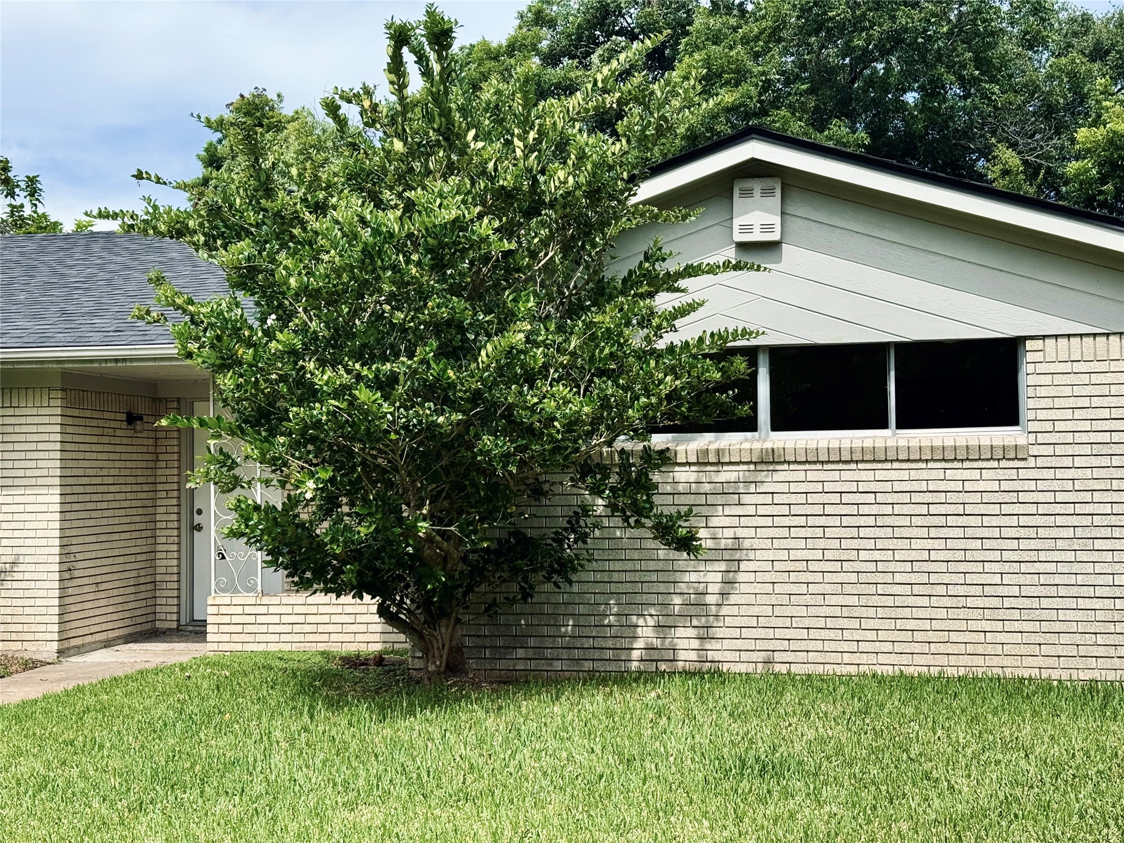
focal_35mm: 48
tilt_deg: +2.0
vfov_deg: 30.3
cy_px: 422
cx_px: 562
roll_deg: +0.4
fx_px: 1559
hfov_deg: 39.7
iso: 64
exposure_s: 1/2959
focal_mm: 6.76
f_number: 1.78
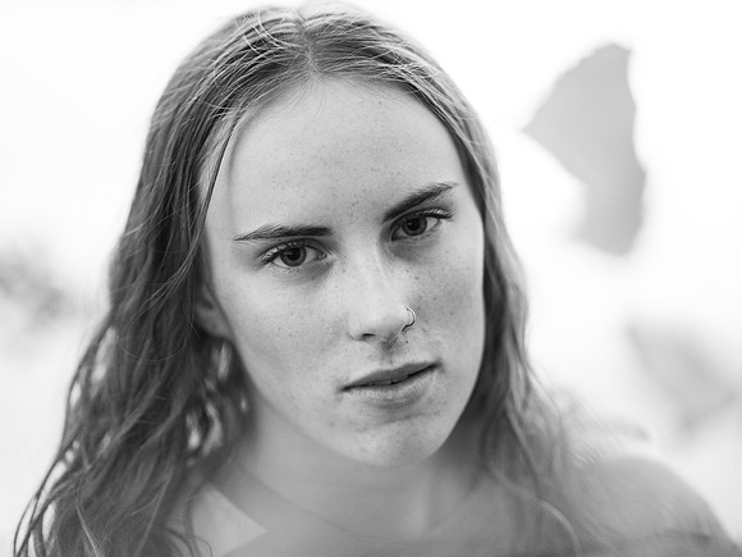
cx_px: 371
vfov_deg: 16.1
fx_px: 1972
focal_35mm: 92
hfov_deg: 21.3
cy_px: 278
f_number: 1.8
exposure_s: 1/200
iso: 2500
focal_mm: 85
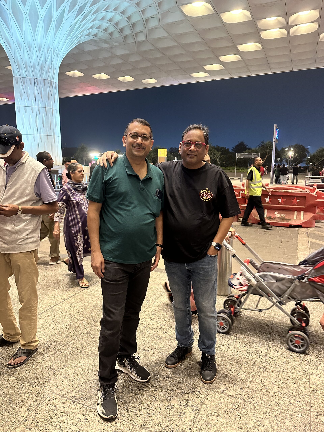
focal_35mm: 24
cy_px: 216
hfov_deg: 56.8
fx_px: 300
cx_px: 162
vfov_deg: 71.6
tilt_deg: -9.3
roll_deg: -0.2
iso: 640
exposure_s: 1/33
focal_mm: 6.86
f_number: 1.78
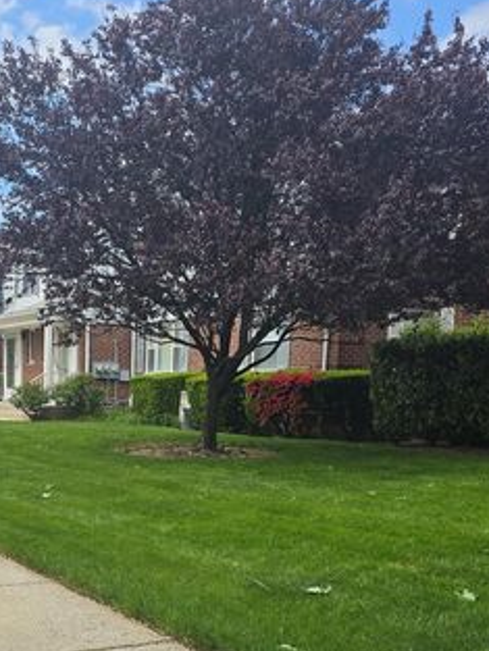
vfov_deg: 38.2
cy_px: 463
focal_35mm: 49
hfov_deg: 28.7
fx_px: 922
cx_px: 67
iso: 12
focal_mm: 6.3
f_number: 1.7
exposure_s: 1/500
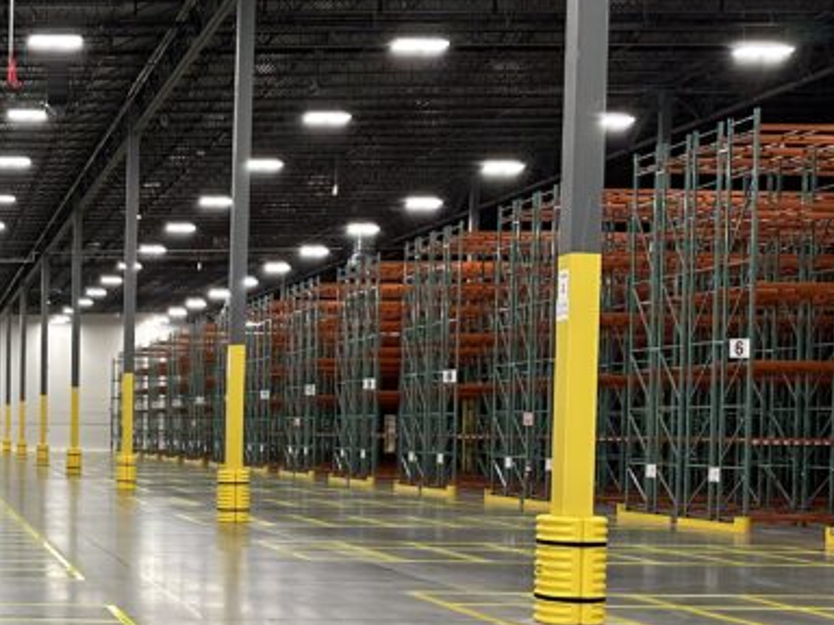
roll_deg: -0.1
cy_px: 497
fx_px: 1542
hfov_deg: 28.1
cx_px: -37
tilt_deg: -2.7
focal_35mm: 64
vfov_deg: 22.6
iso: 200
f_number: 1.78
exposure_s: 1/121
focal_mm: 6.86
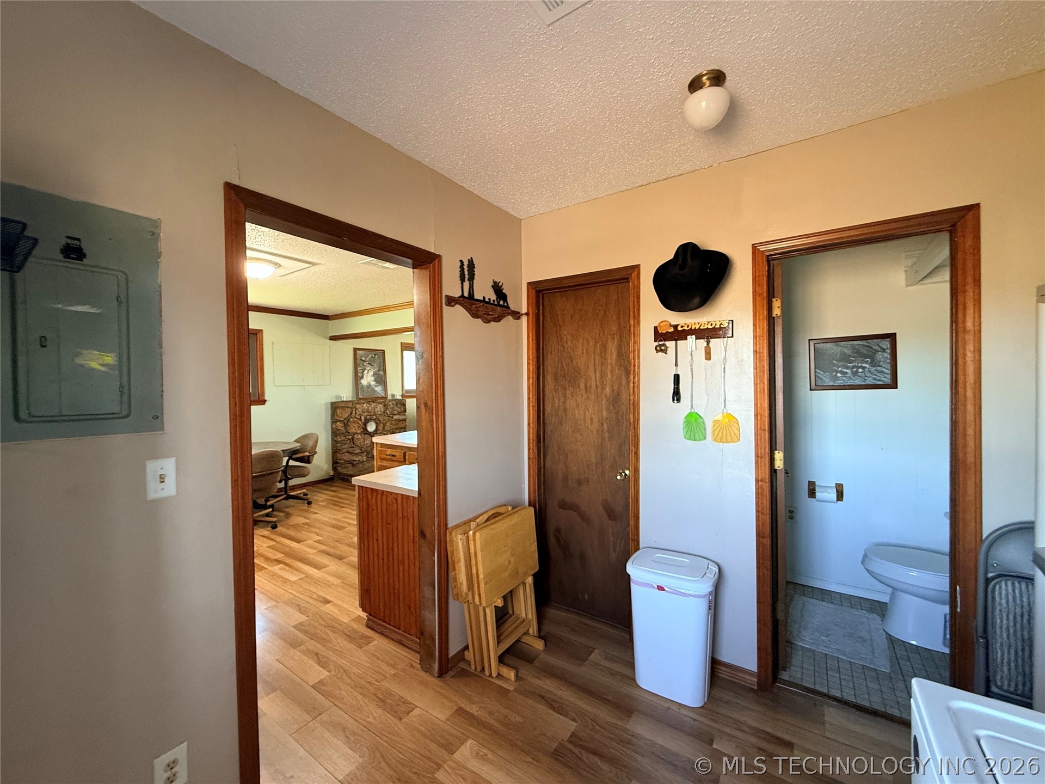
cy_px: 392
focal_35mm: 14
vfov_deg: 85.7
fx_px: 423
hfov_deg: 102.1
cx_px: 522
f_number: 2.2
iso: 320
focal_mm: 2.22
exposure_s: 1/60
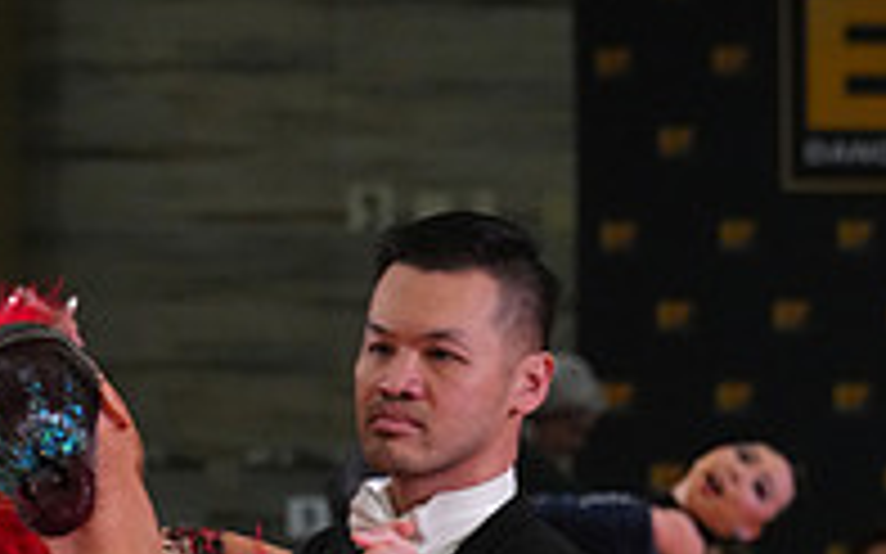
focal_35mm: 599
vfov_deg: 2.2
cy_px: 1113
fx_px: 14460
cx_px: 191
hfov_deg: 3.5
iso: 4000
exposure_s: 1/200
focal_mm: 200
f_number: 8
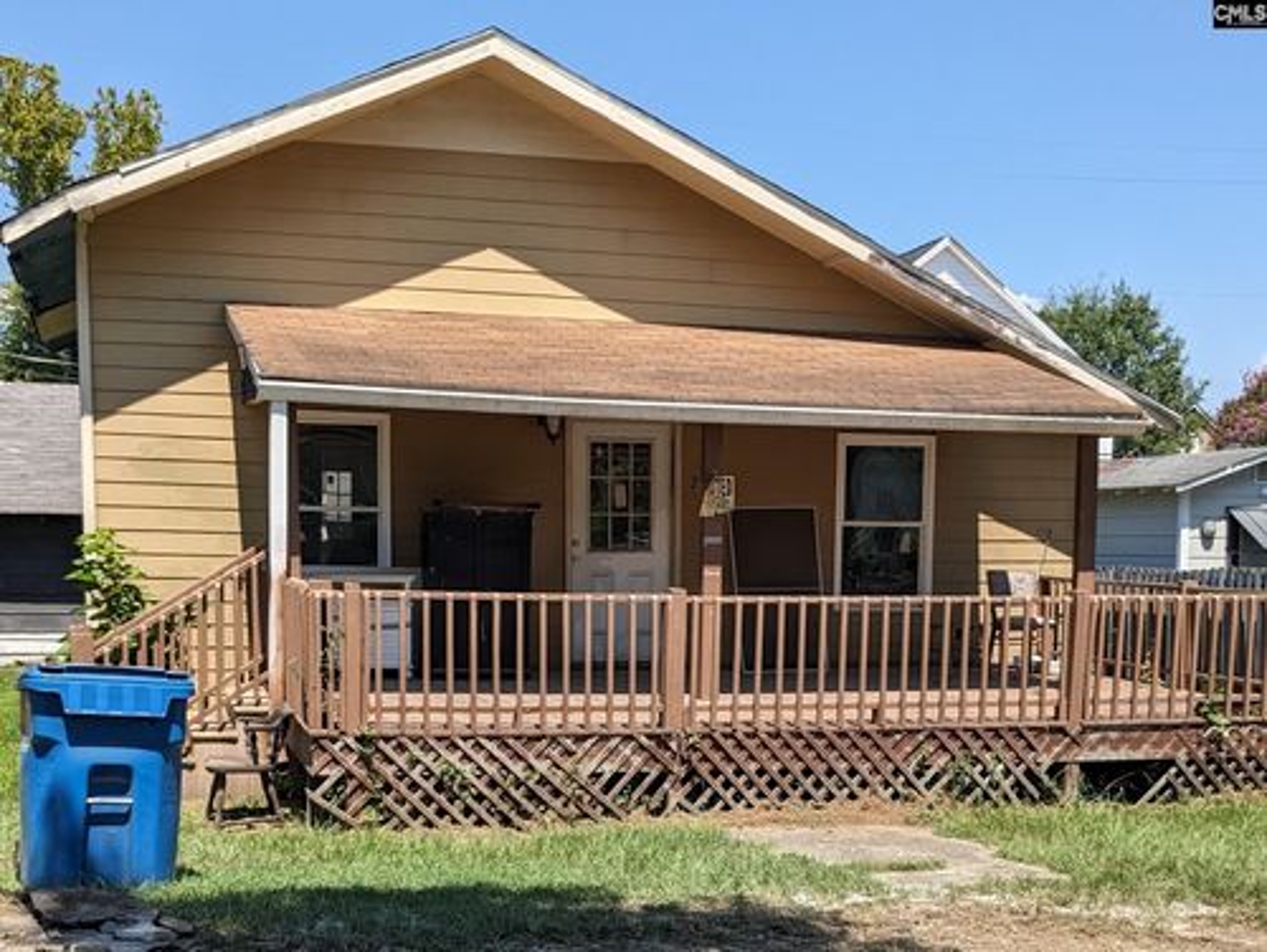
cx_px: 634
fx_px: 989
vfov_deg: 51.4
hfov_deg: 65.3
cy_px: 476
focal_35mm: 27
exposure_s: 1/2132
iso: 47
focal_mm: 4.38
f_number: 1.73
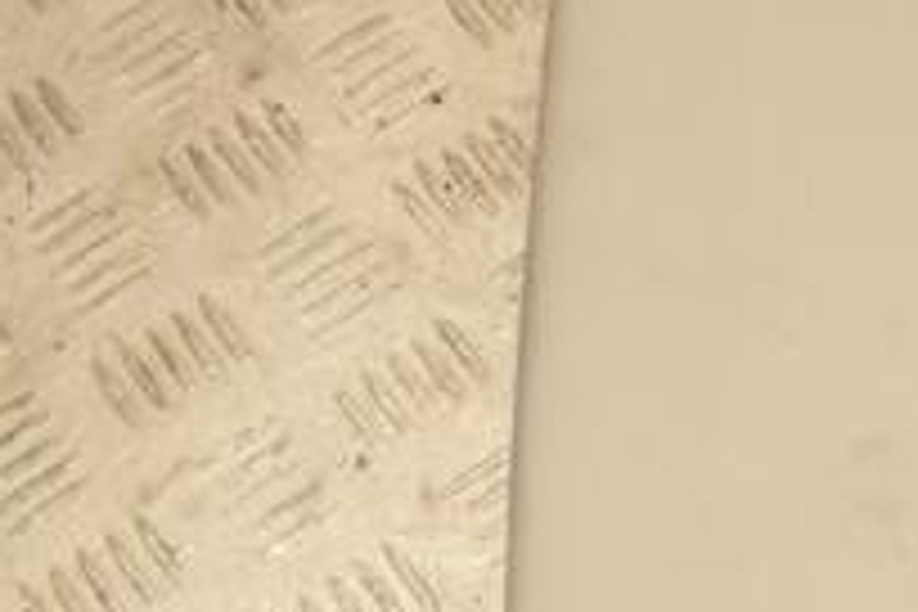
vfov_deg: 14.1
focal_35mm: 97
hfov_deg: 20.0
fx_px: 2473
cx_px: 1040
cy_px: 320
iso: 800
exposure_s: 1/200
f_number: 9
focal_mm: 22
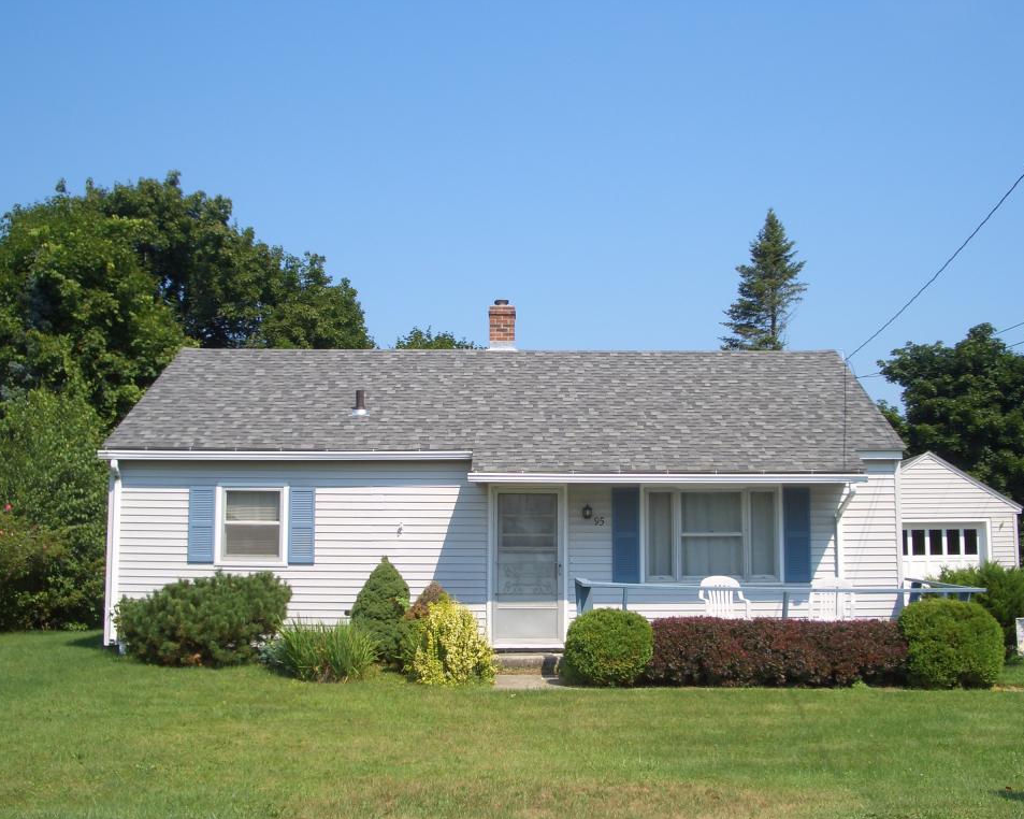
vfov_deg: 34.9
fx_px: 1303
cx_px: 542
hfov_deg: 42.9
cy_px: 408
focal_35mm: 43
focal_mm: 6.8
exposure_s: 1/320
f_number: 4.6
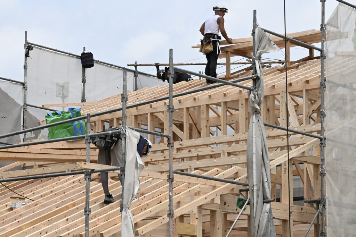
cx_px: 178
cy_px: 118
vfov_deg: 26.0
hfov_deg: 38.2
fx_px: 514
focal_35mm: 52
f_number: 10
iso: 320
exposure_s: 1/1000
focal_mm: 52
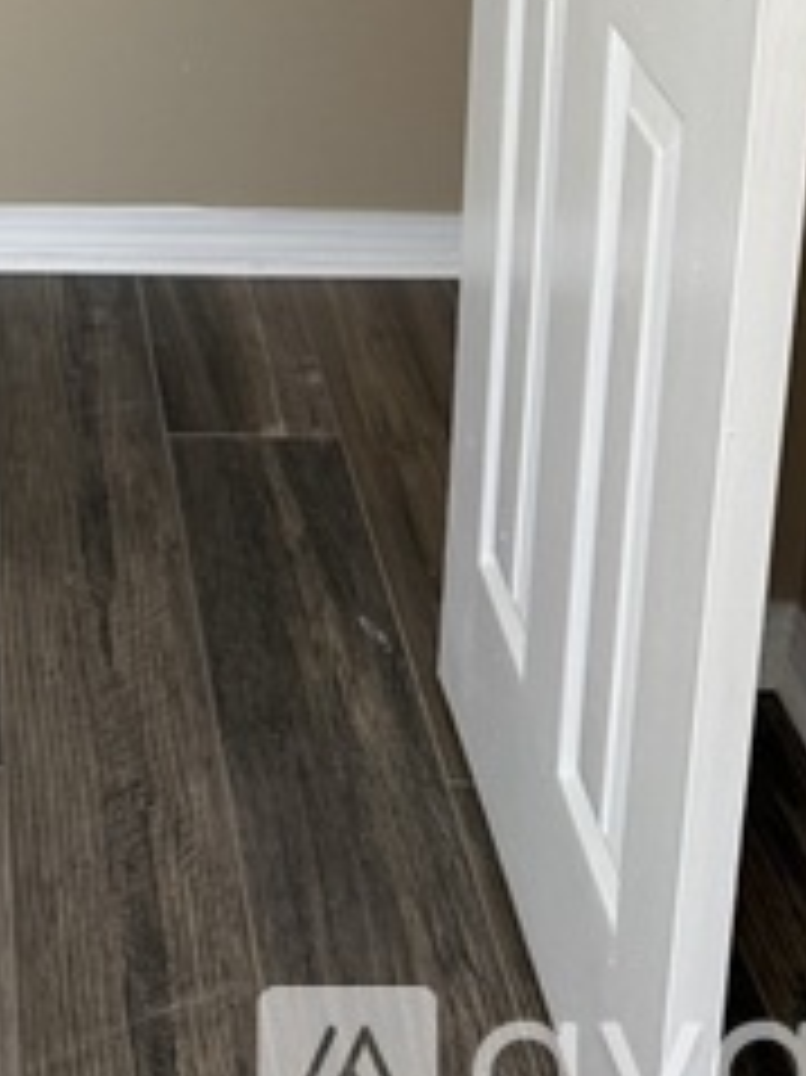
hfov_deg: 20.6
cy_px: -335
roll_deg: +1.6
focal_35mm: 67
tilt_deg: -12.8
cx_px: -140
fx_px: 2082
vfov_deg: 25.0
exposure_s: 1/60
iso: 250
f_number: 1.78
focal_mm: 6.76
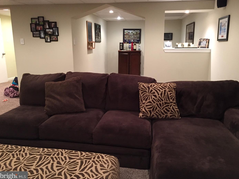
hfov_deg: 60.0
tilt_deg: -13.1
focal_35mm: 30
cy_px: 89
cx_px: 121
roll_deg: +0.3
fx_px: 207
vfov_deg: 46.8
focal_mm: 4.15
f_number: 2.2
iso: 250
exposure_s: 1/15
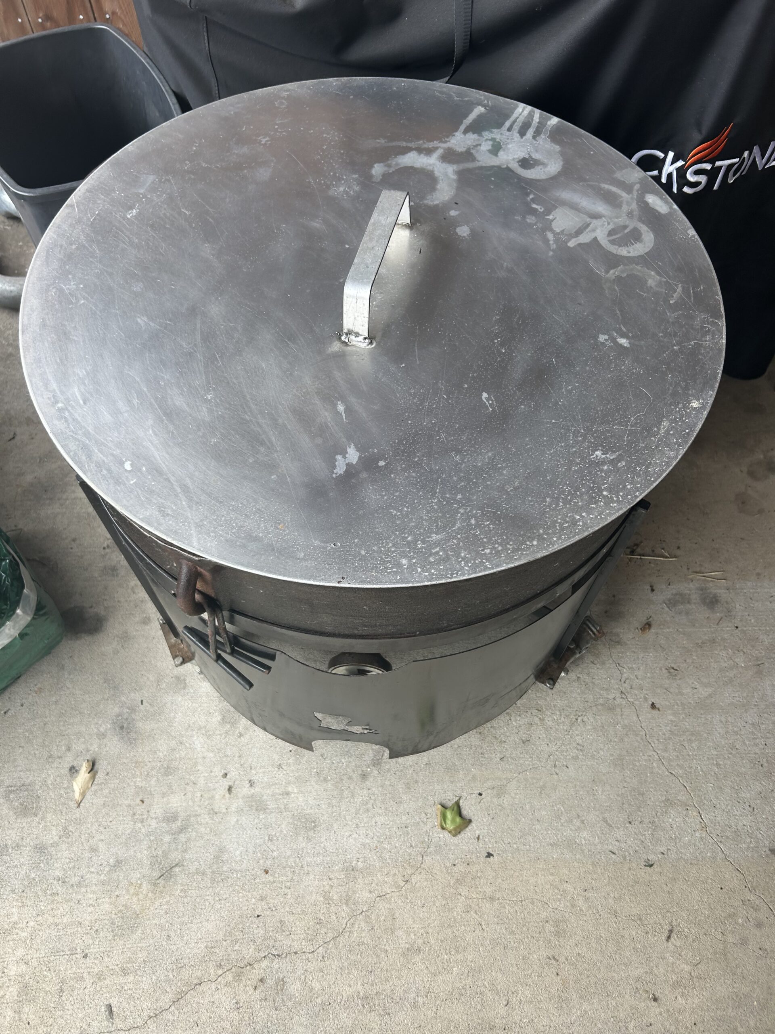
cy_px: 517
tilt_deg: -60.0
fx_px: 776
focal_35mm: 26
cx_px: 388
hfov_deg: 53.1
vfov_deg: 67.3
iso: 40
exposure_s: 1/180
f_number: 1.5
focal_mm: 5.7
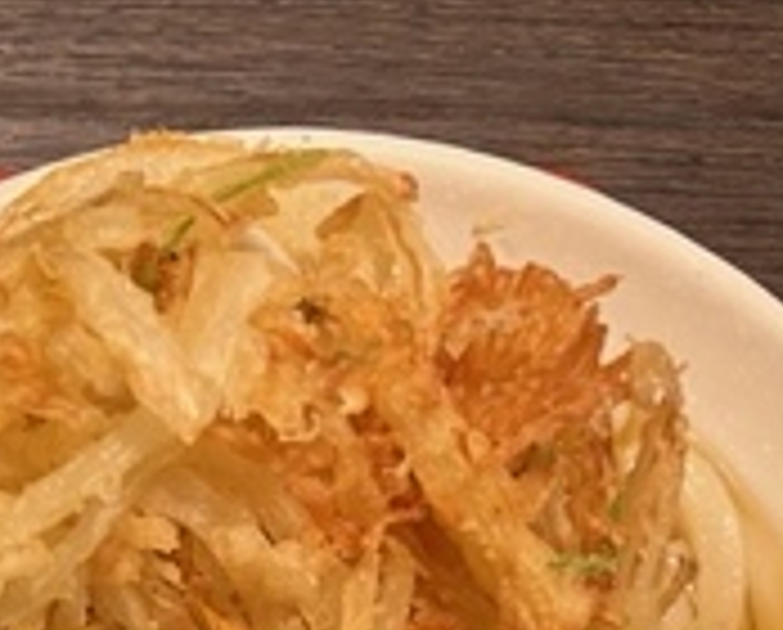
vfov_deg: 14.9
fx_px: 2160
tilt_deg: -86.9
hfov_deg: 18.3
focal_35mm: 93
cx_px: -382
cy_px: 1048
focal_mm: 5.7
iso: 160
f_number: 1.5
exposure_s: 1/60
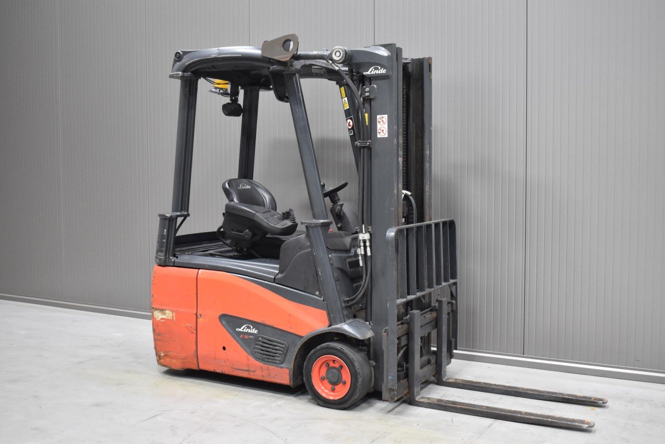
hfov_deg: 49.6
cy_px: 222
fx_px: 720
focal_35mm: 39
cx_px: 332
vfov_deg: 34.2
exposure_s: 1/40
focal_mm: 26
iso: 1600
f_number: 4
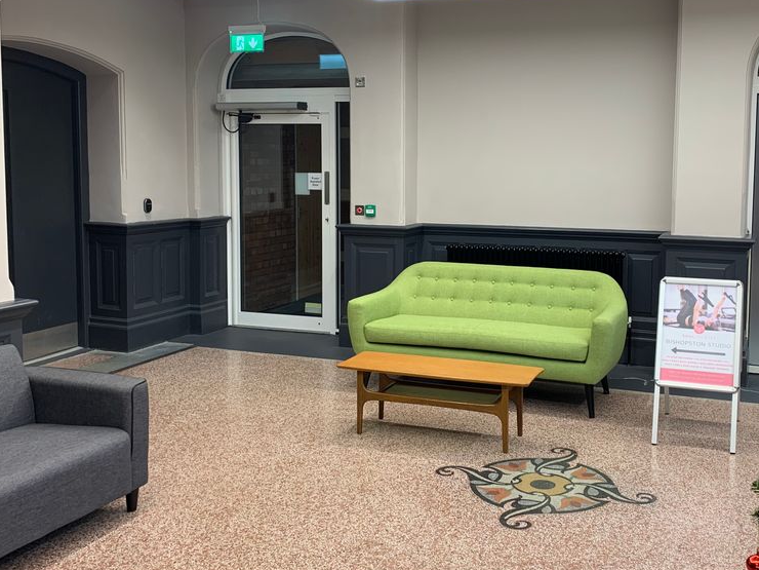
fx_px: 855
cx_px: 467
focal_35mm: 39
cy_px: 236
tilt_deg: -5.5
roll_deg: -0.1
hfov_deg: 47.5
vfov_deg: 36.7
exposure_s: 1/50
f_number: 1.8
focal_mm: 4.25
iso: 50
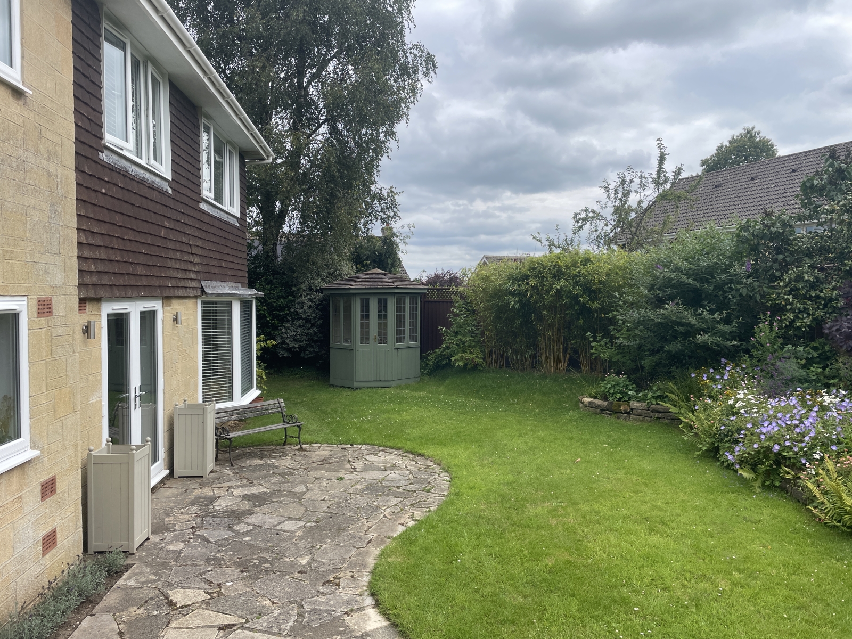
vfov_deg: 53.1
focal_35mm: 26
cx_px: 426
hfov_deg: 67.3
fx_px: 640
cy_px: 320
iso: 32
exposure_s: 1/2451
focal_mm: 4.2
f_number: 1.6
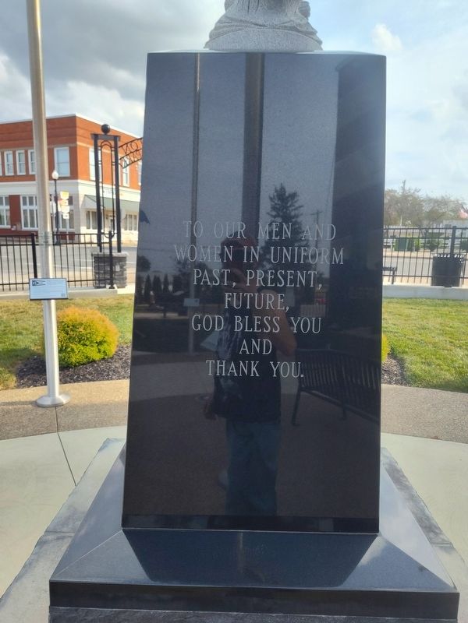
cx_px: 234
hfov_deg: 58.9
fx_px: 415
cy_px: 312
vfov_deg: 73.9
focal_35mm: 23
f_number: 1.8
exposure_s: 1/649
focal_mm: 5.56
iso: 100
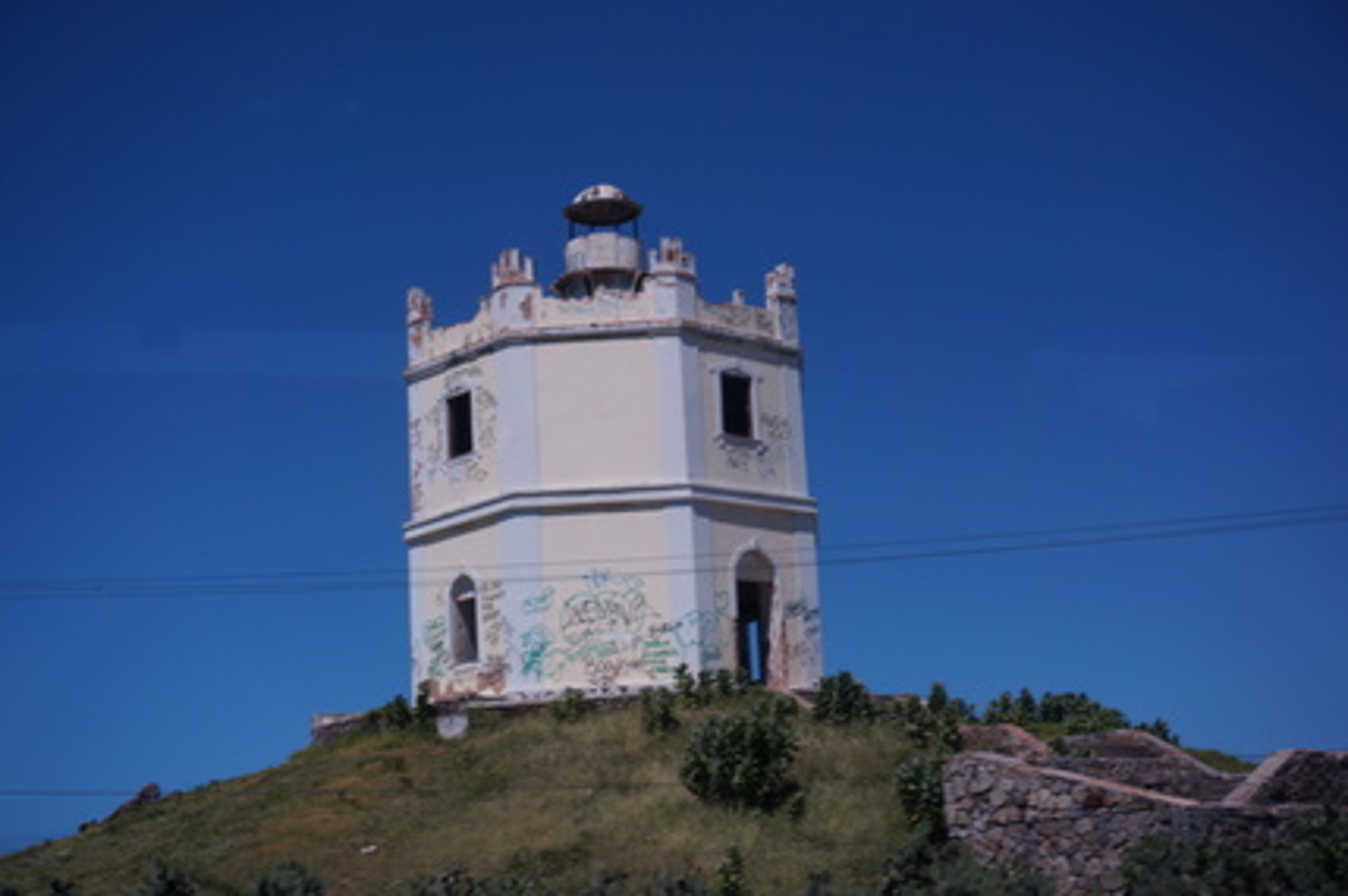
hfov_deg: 32.7
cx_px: 674
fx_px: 2300
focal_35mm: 62
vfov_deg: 22.0
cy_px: 448
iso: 125
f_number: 5.6
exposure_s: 1/80
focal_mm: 41
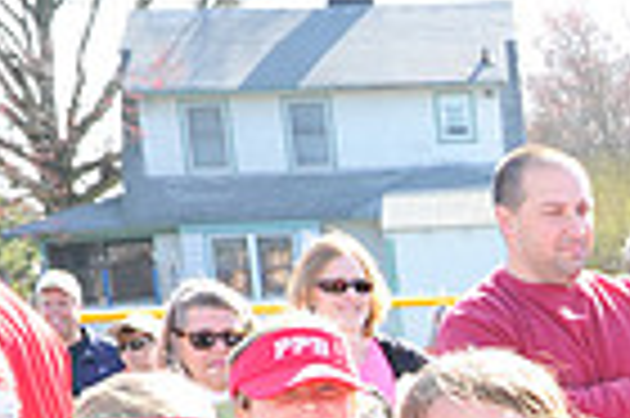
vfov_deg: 9.8
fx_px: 2325
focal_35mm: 133
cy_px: 742
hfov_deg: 14.1
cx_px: 1040
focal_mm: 32
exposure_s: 1/125
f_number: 5
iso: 200
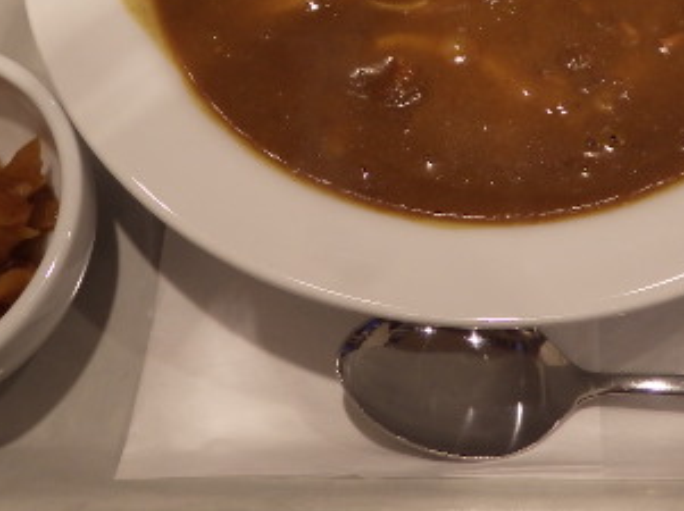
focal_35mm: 66
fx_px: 1303
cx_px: 436
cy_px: 23
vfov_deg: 21.6
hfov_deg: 29.3
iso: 125
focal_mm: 5.5
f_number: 2.3
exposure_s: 1/80
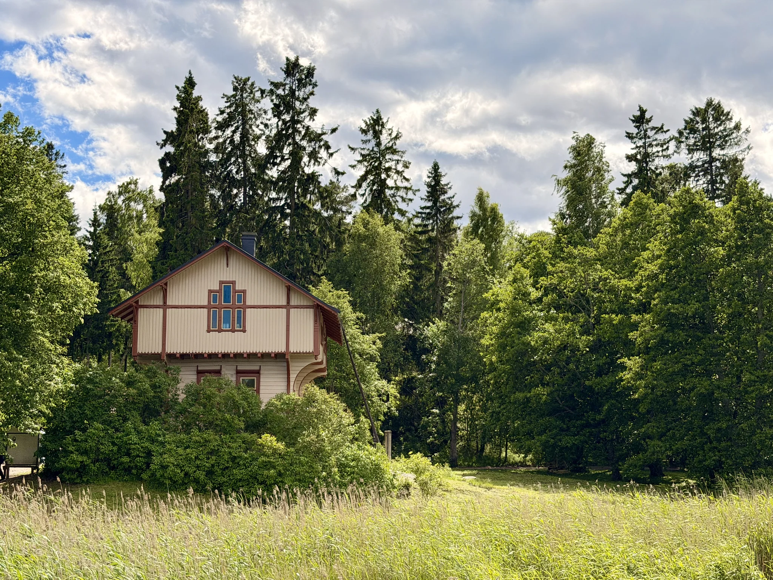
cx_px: 386
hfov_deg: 39.7
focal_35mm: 48
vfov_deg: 30.3
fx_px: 1072
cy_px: 290
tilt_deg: +6.7
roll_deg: +0.1
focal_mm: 6.76
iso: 80
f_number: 1.78
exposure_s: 1/6024
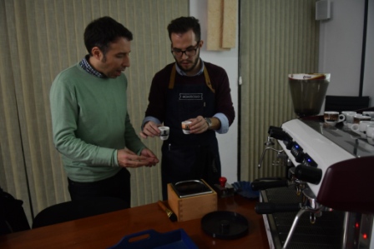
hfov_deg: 70.4
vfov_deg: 50.4
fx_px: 265
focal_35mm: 26
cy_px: 124
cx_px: 187
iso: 800
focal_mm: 17
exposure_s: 1/60
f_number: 2.8
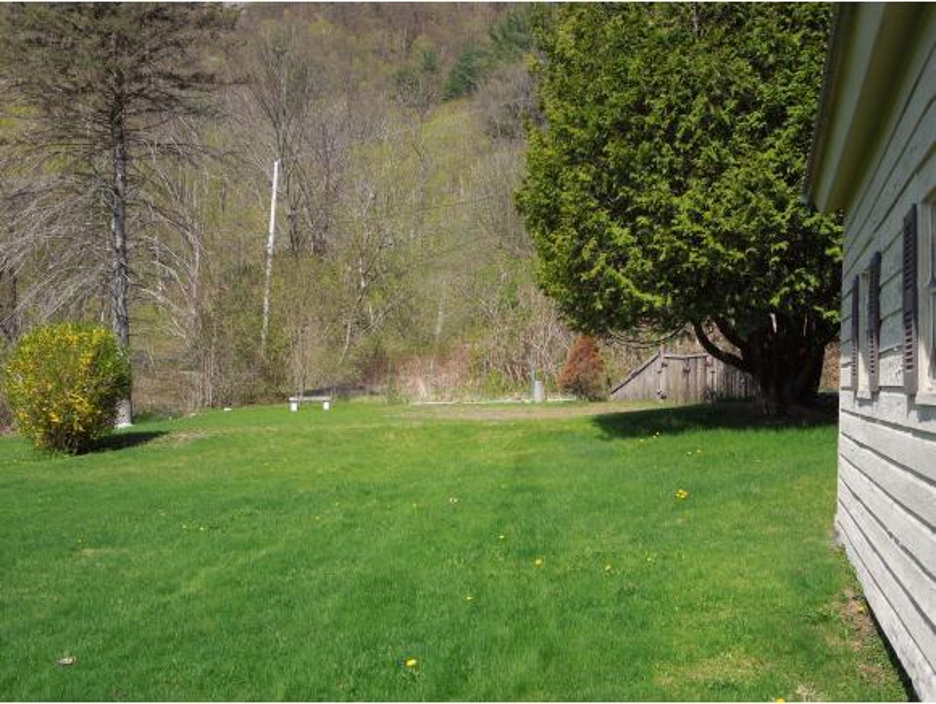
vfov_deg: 33.6
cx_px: 468
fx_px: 1164
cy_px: 352
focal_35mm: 43
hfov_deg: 43.8
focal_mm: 7.8
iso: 100
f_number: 3.9
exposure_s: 1/640
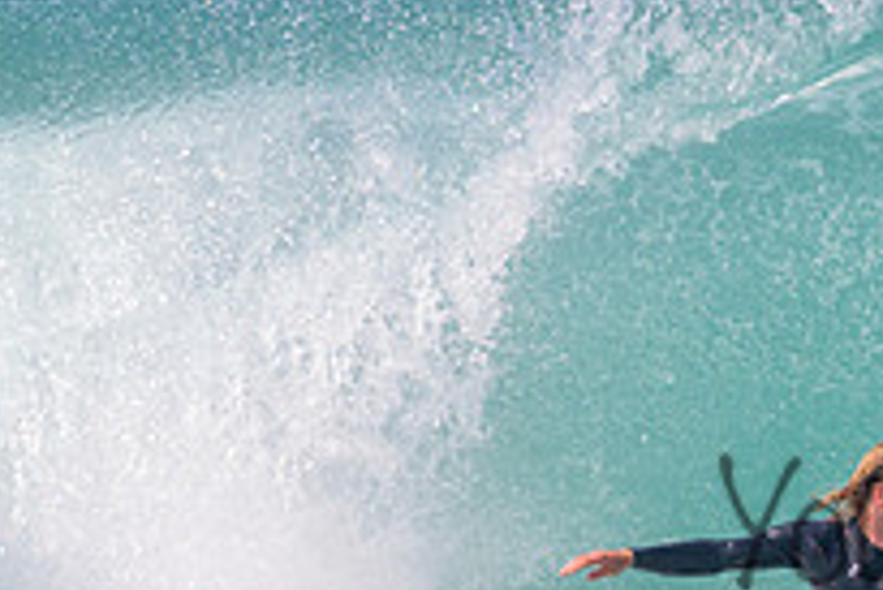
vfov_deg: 0.6
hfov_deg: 0.9
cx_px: 1163
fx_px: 55446
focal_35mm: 2259
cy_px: 484
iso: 1100
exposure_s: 1/2000
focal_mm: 800
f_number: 11
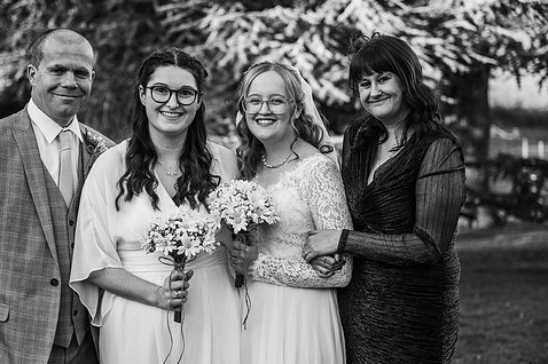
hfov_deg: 23.9
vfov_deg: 16.0
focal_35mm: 85
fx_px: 1293
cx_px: 235
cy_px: 204
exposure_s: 1/500
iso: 100
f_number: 2.8
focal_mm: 70
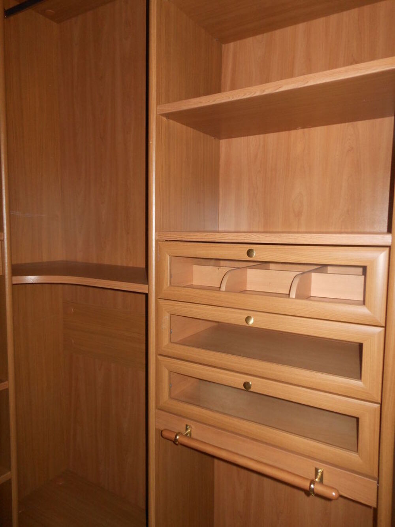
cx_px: 198
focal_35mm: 25
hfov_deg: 54.9
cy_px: 264
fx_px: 380
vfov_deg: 69.4
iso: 200
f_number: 3.2
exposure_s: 1/25
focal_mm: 4.5
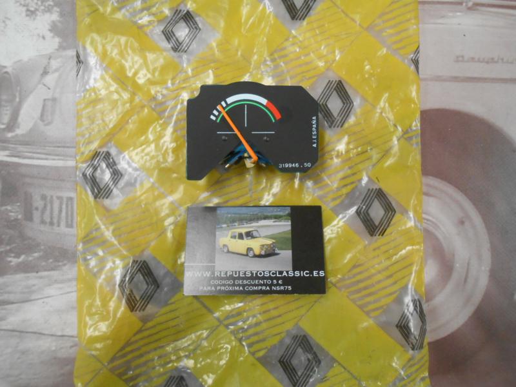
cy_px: 194
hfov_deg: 67.3
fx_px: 388
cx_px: 258
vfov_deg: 53.1
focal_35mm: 26
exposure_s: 1/30
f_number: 3.5
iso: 320
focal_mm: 4.6
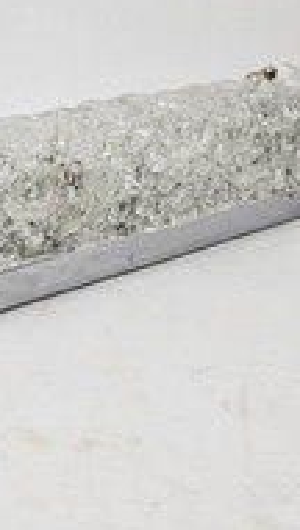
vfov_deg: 31.4
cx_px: -144
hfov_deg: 16.5
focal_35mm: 67
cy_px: 230
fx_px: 944
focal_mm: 6.3
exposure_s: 1/100
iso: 40
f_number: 1.7
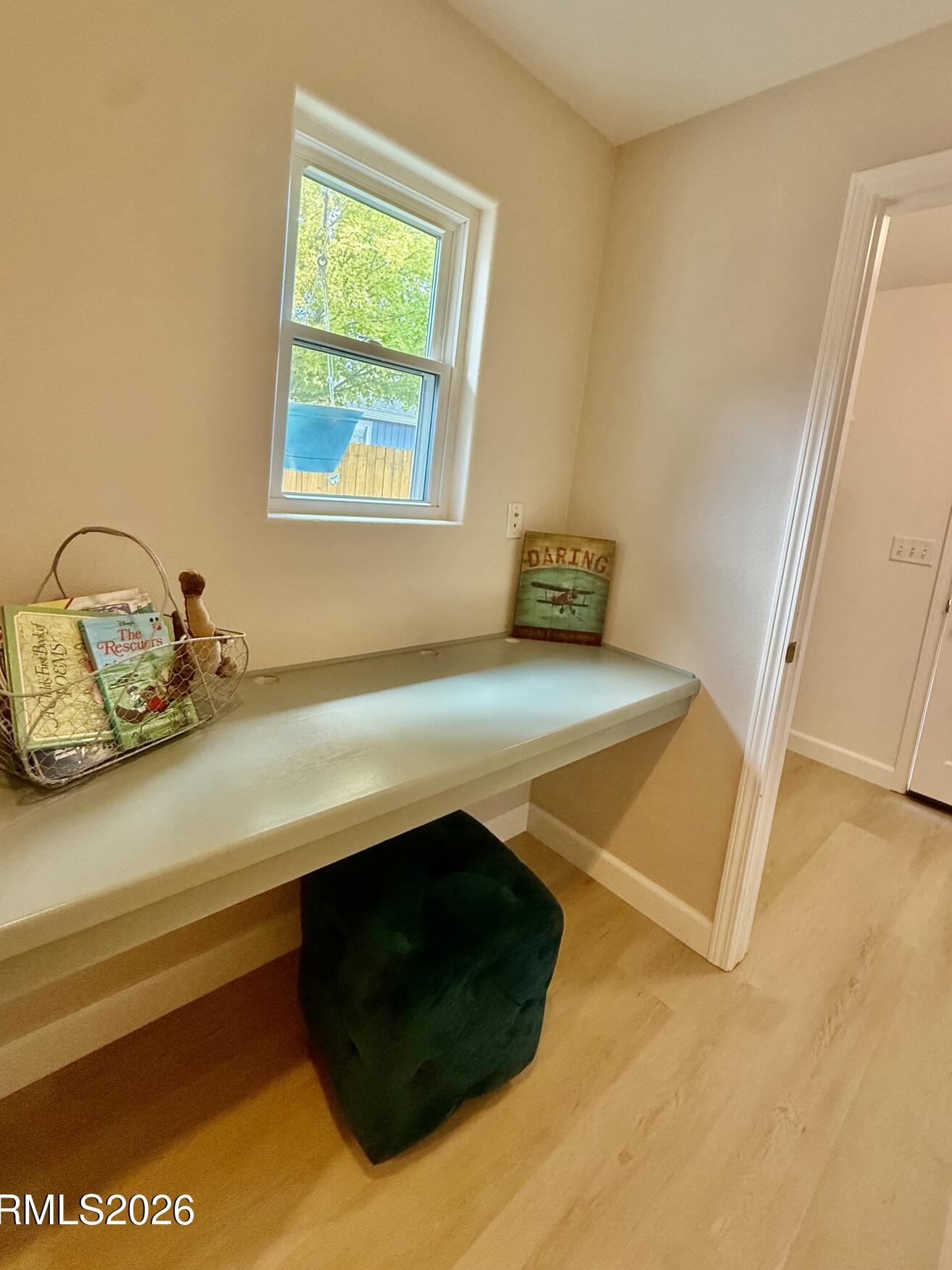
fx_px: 587
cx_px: 474
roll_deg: -6.9
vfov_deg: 93.9
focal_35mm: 16
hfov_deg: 78.1
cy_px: 551
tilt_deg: -6.4
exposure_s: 1/120
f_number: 2.2
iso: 320
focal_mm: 2.22
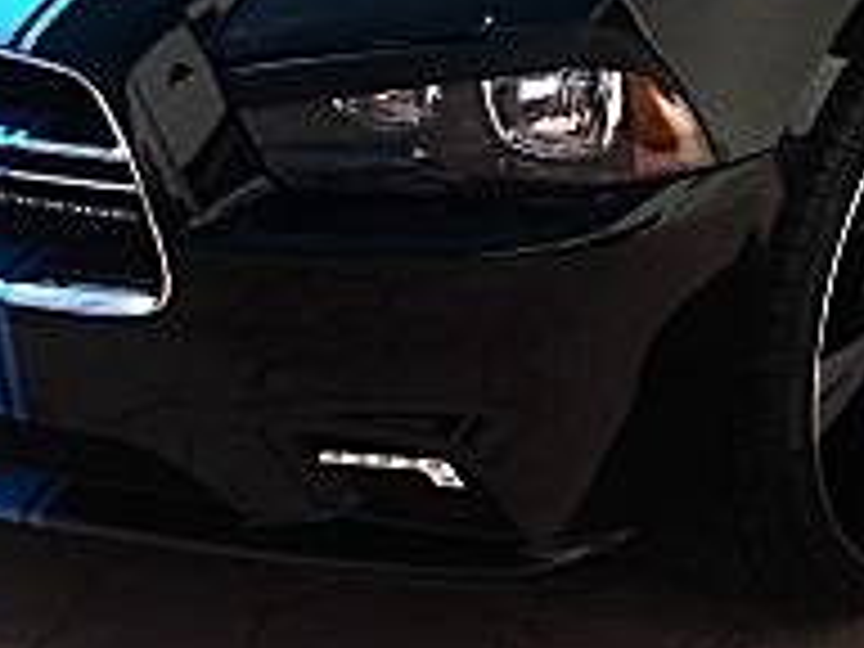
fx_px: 2995
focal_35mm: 120
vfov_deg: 12.2
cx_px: 734
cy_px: -54
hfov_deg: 16.3
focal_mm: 6.3
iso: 50
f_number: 2.8
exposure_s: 1/320
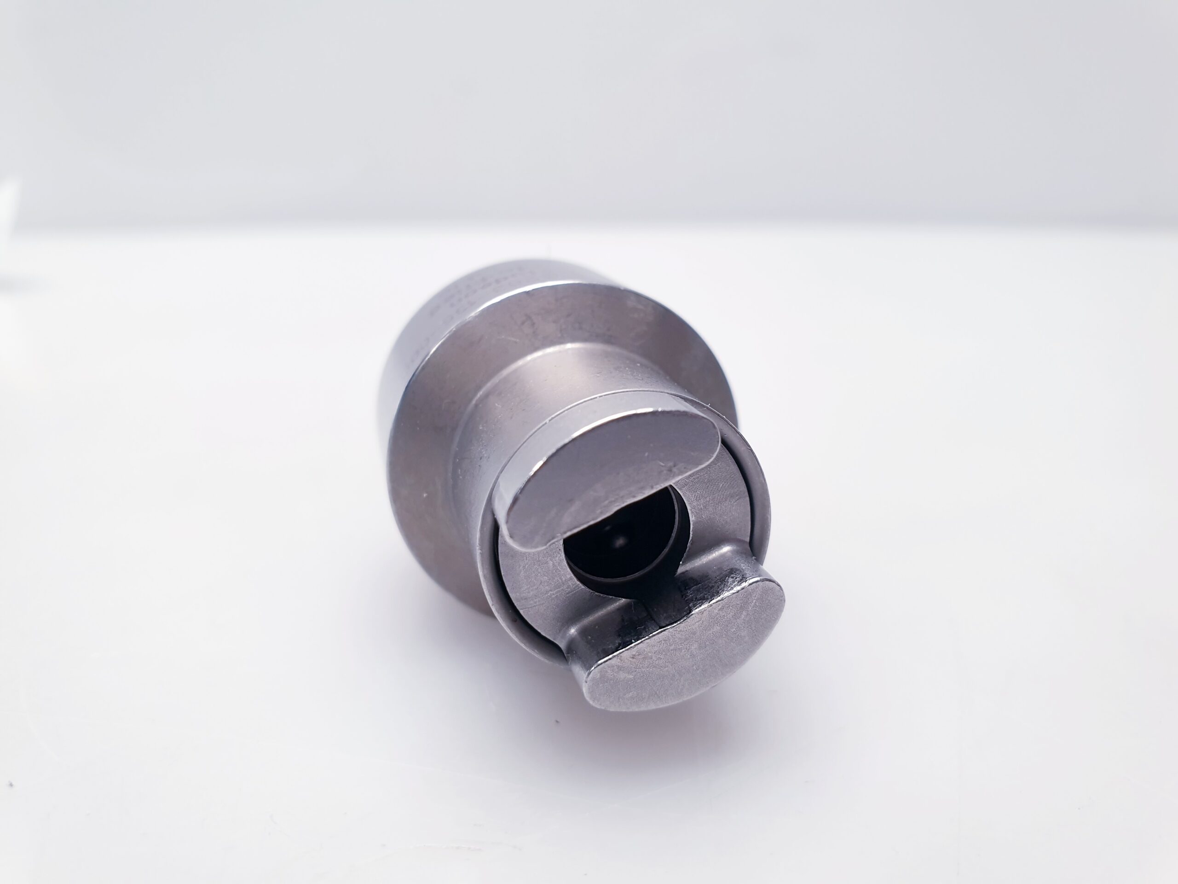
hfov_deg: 67.3
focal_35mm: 26
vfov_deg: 53.1
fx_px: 885
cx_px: 589
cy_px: 442
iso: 100
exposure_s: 1/50
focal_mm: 4.3
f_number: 2.4
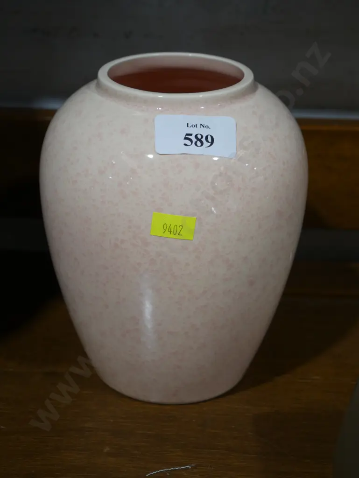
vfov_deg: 27.0
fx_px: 995
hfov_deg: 20.5
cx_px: 180
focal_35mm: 72
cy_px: 239
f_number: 5.5
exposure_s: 1/80
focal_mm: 36
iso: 640
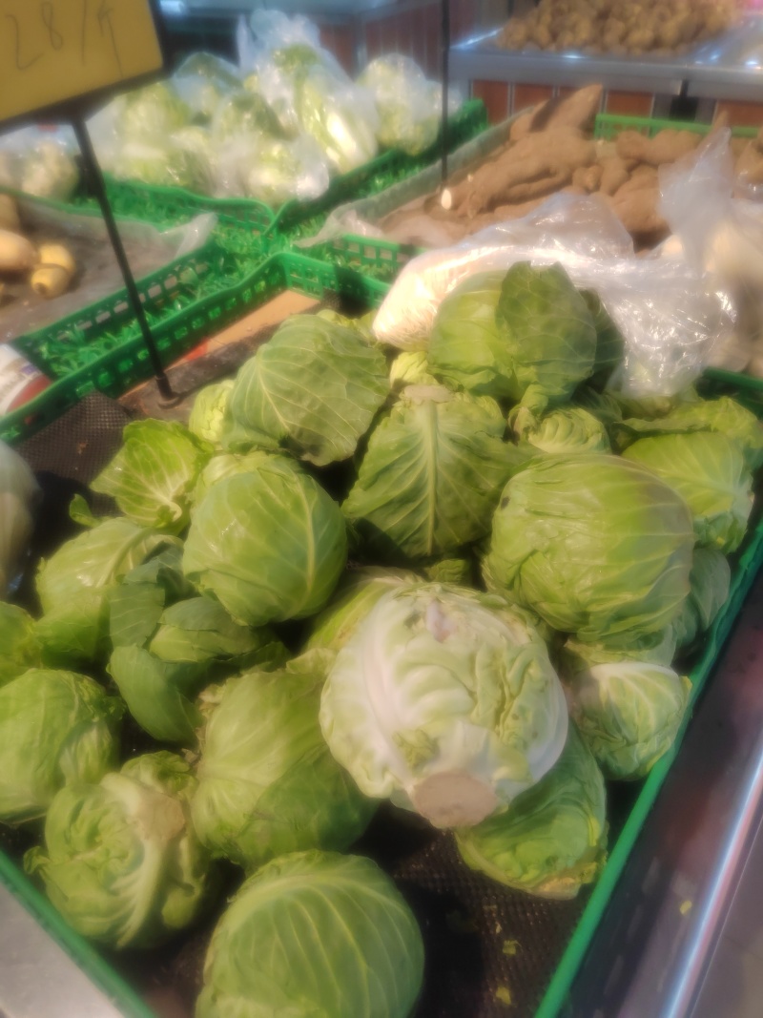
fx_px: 676
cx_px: 382
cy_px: 509
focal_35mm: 23
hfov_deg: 58.9
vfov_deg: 73.9
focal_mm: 5.52
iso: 2344
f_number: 1.9
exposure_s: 1/100
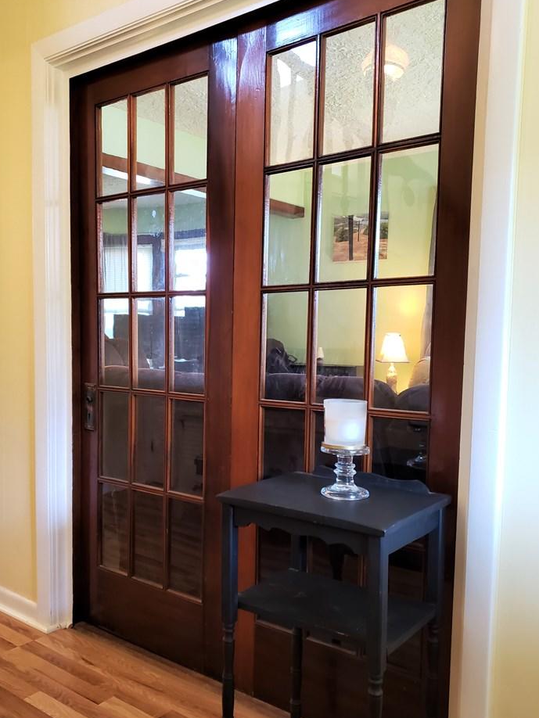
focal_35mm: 29
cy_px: 379
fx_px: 602
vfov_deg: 61.6
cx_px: 250
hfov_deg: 48.2
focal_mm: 4.3
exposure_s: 1/60
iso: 320
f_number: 1.5
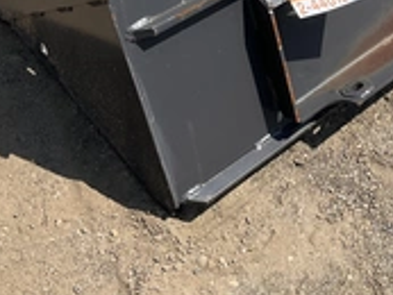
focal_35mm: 67
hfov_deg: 28.4
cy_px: -23
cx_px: 309
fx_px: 761
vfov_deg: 21.0
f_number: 1.8
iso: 25
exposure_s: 1/1490
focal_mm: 3
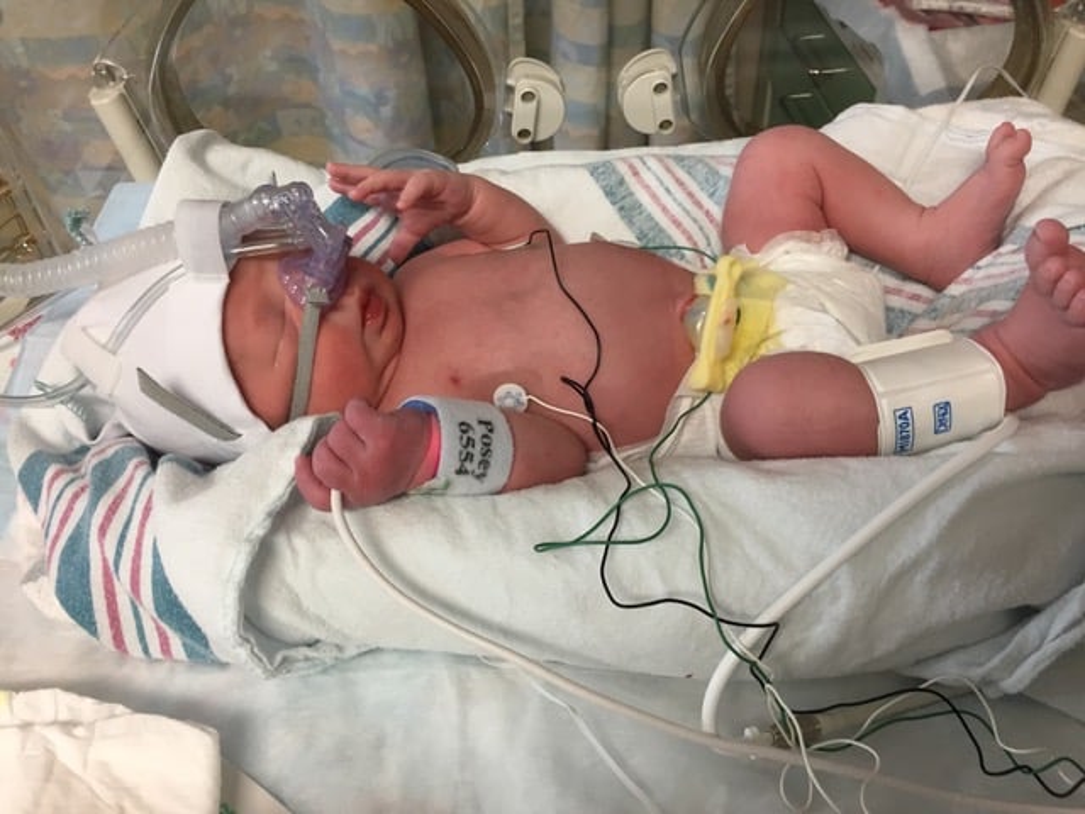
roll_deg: +4.3
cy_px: 407
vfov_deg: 48.2
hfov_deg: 61.7
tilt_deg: -43.6
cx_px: 542
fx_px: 909
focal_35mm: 29
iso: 64
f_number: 2.2
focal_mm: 4.15
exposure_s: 1/30
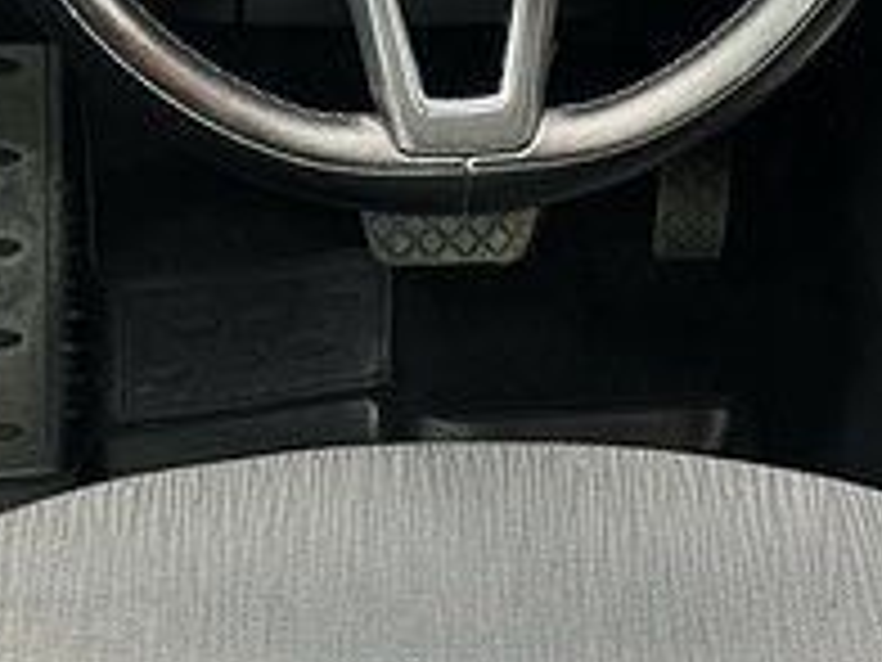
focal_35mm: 134
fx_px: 3414
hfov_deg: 14.7
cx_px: 513
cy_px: -90
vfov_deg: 10.9
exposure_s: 1/60
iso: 250
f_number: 1.78
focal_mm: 6.76
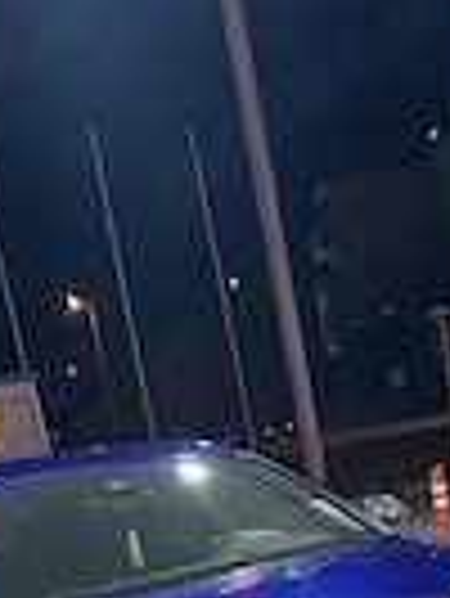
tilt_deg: -20.2
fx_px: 1350
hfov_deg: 18.7
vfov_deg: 21.6
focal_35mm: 78
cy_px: 854
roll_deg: +11.5
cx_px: 392
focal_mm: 5.7
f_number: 1.5
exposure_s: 1/49
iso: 125
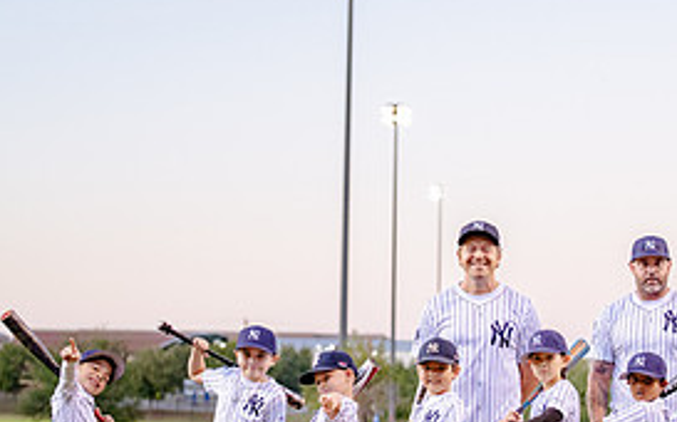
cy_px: 451
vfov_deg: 9.9
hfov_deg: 15.5
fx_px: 2415
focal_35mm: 131
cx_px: 762
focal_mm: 50
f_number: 2
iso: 1000
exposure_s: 1/500
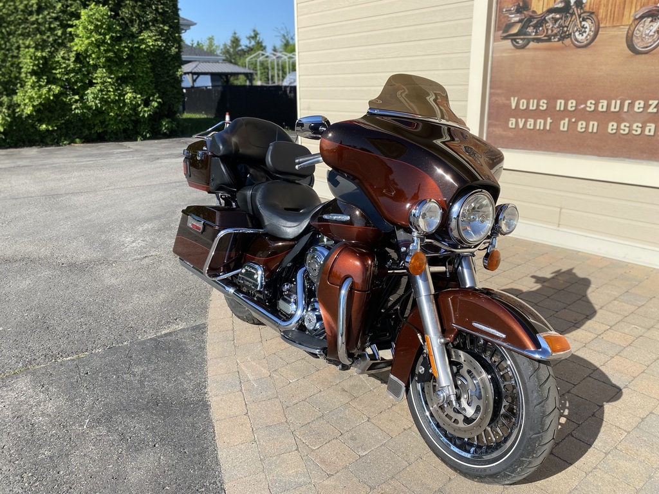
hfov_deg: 67.3
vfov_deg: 53.1
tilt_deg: -14.9
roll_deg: +1.6
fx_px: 495
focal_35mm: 26
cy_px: 247
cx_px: 330
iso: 32
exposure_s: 1/2358
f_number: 1.8
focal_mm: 4.25
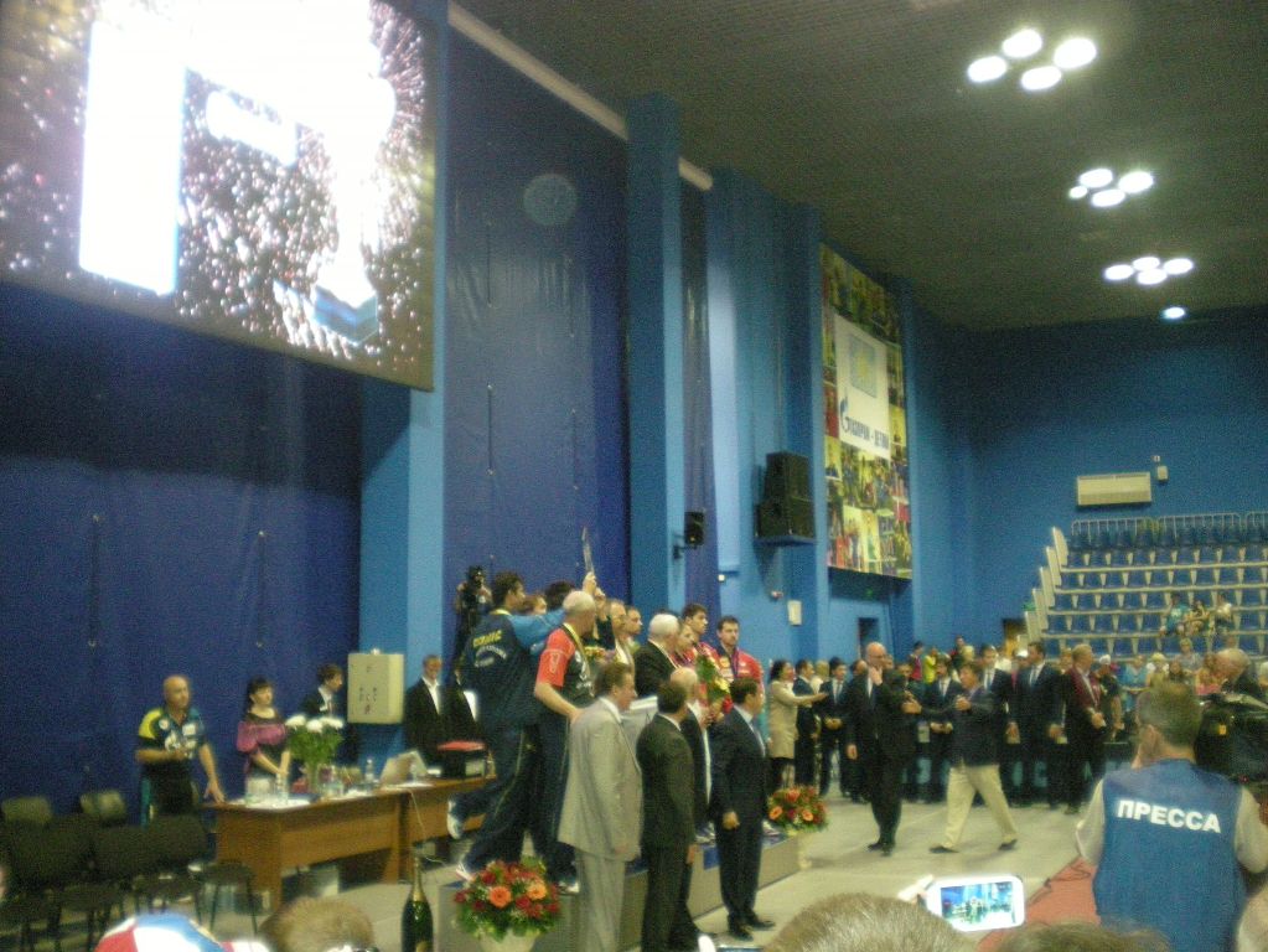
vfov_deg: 37.7
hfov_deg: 49.0
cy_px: 476
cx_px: 634
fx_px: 1392
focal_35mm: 38
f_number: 3.1
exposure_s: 1/60
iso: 634
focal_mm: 6.3
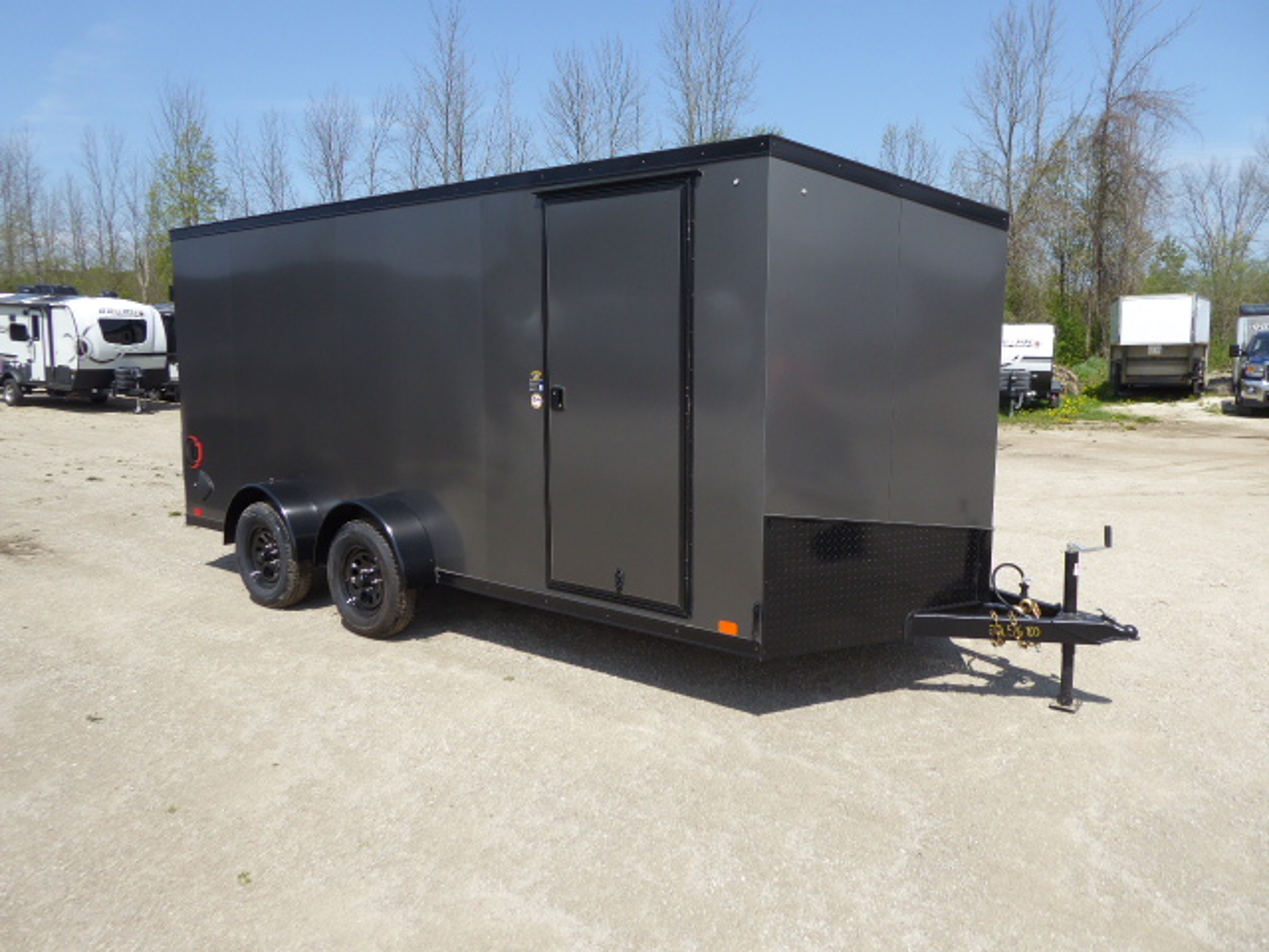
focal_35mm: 24
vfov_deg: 56.8
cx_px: 634
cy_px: 476
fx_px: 880
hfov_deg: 71.6
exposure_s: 1/800
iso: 80
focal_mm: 4.3
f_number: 3.3
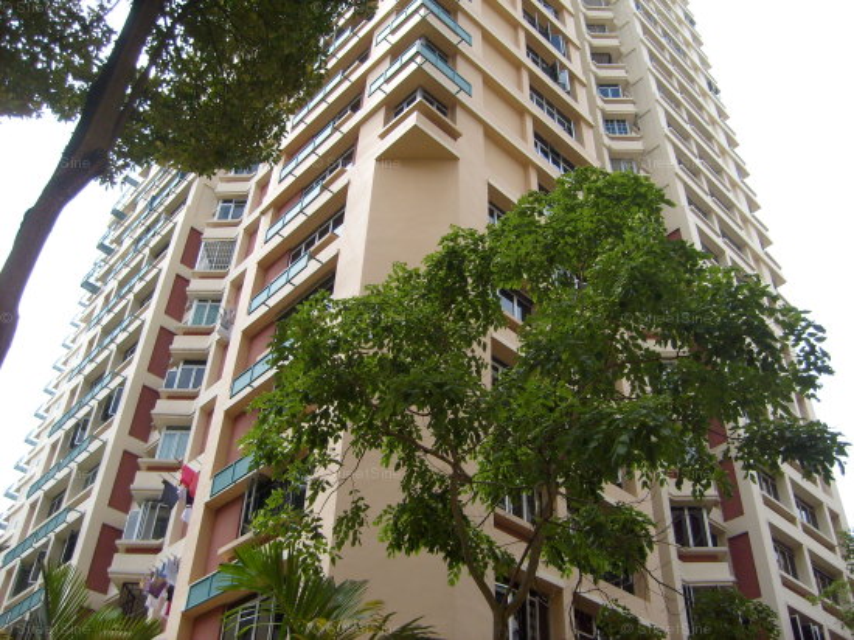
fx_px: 863
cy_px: 320
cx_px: 427
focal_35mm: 35
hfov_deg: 52.6
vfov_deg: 40.7
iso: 80
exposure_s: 1/125
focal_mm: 5.8
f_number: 7.1
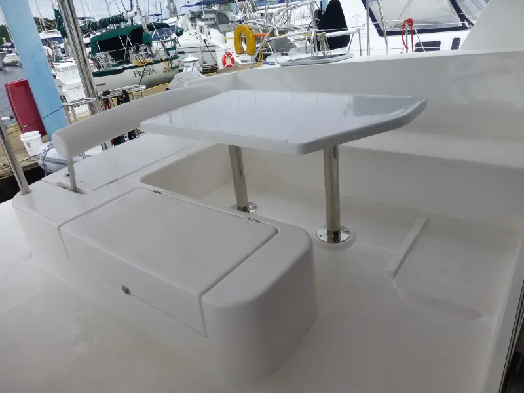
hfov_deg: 71.6
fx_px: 363
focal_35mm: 24
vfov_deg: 56.8
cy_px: 196
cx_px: 262
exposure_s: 1/320
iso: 100
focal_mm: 4.3
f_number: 4
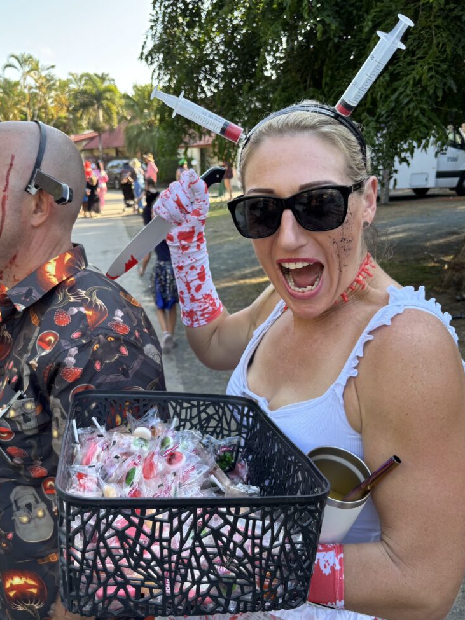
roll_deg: +0.9
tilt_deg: -14.7
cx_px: 193
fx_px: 573
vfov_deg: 56.7
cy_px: 338
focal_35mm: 32
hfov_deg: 44.0
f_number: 1.6
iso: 32
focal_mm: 5.96
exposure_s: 1/136
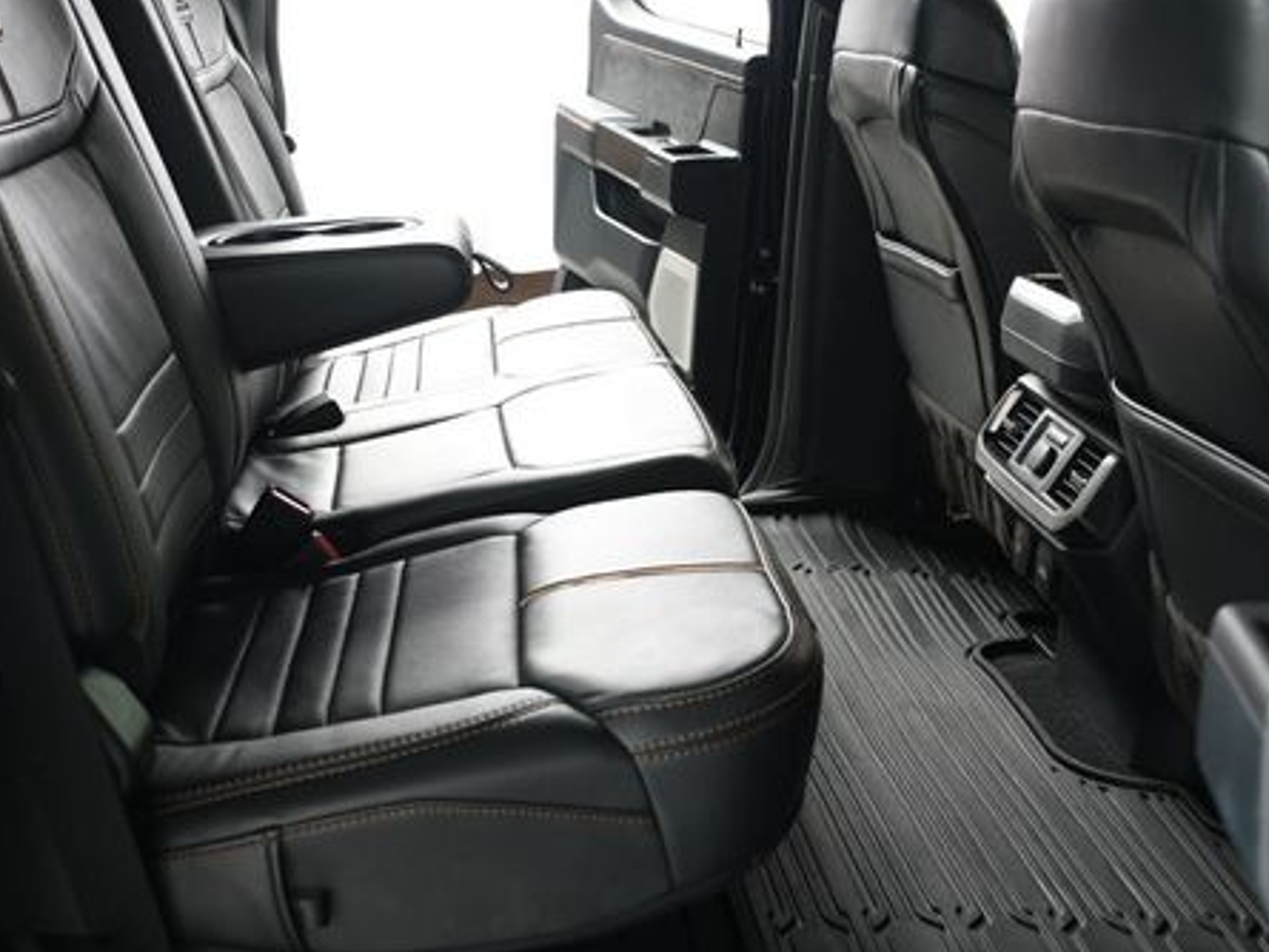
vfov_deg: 30.8
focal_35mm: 47
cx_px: 528
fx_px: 1723
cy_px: 405
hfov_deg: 40.3
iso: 100
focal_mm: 23
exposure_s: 1/160
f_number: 3.8
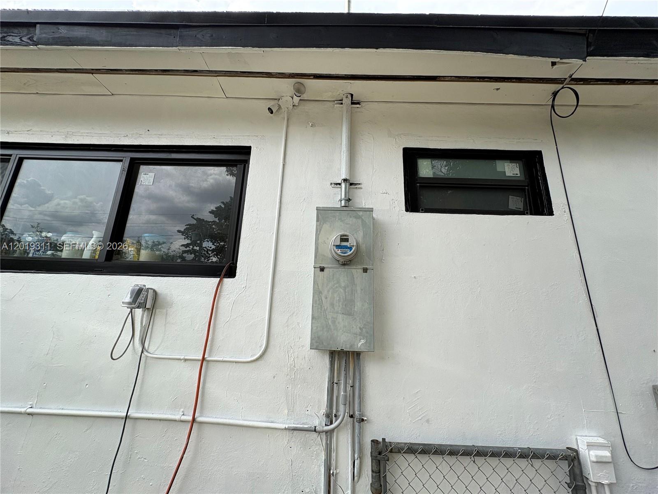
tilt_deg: +15.9
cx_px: 329
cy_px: 247
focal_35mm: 14
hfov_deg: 102.1
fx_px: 266
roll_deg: -1.0
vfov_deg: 85.7
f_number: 2.2
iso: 40
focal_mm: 2.22
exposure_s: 1/763
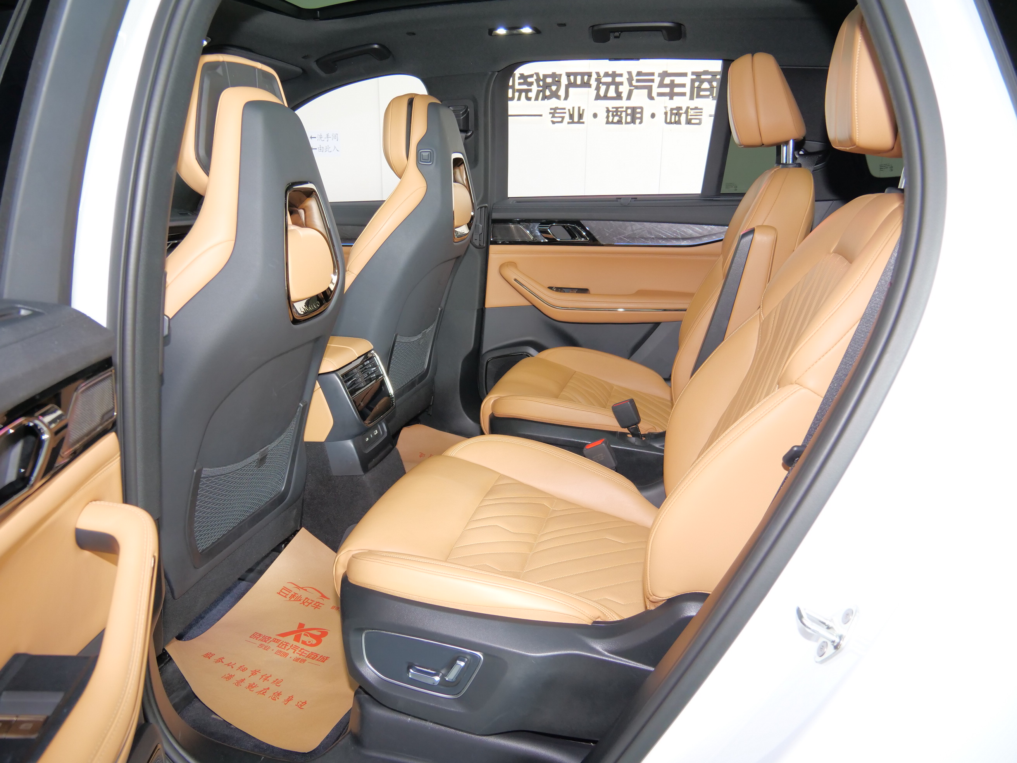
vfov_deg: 56.8
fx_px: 705
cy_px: 382
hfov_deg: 71.6
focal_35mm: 24
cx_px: 508
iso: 800
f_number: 3.5
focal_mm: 12
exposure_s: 1/15
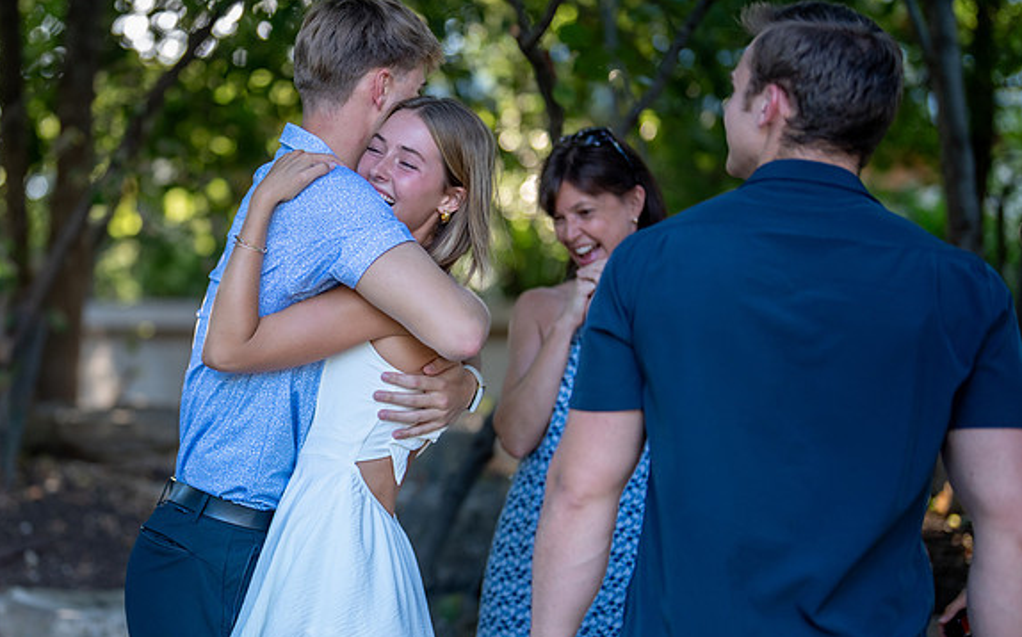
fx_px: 2088
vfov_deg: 17.4
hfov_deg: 27.2
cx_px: 281
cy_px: 354
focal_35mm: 75
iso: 320
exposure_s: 1/1000
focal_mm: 50
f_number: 1.2
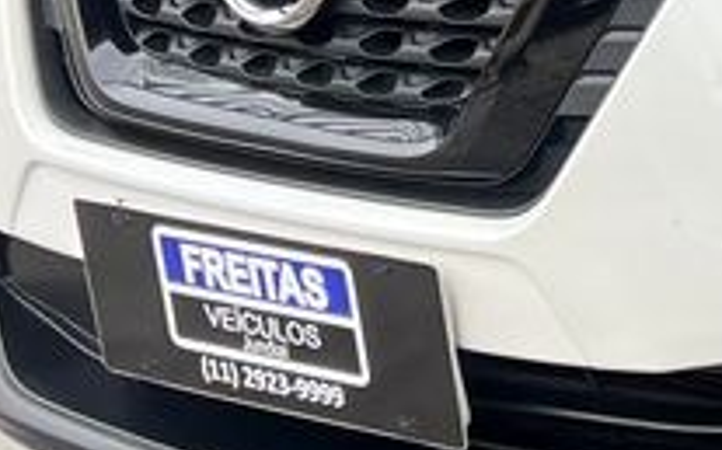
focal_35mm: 108
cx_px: 1130
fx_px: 2123
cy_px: 24
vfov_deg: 12.0
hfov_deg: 17.1
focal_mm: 5.7
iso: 50
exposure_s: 1/611
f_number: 1.5
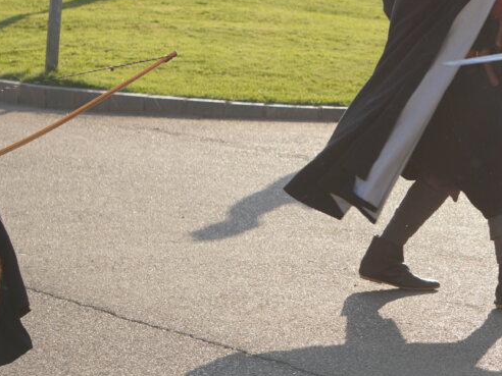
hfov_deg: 9.5
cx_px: 585
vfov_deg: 7.2
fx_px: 2991
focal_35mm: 206
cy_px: 6
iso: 100
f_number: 5
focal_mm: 55
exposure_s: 1/320
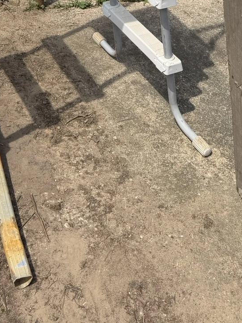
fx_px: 615
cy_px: -117
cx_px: 71
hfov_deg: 22.1
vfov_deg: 24.8
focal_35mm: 66
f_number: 1.78
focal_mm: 6.76
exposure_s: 1/4975
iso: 80
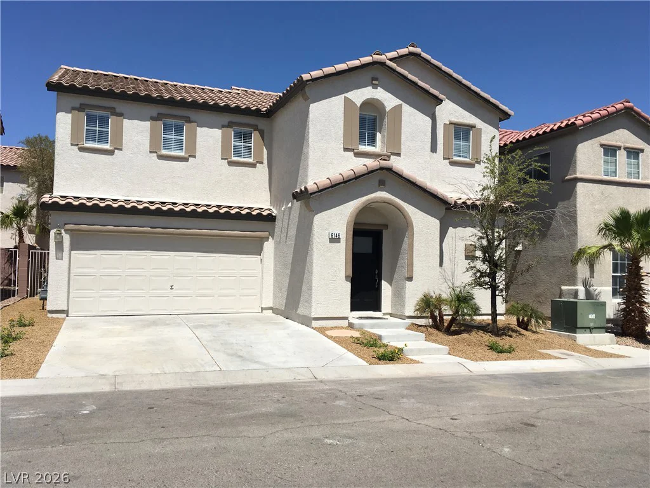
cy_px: 244
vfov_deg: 48.2
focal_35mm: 29
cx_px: 325
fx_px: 545
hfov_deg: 61.7
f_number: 2.2
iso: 25
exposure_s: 1/2653
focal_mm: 4.15
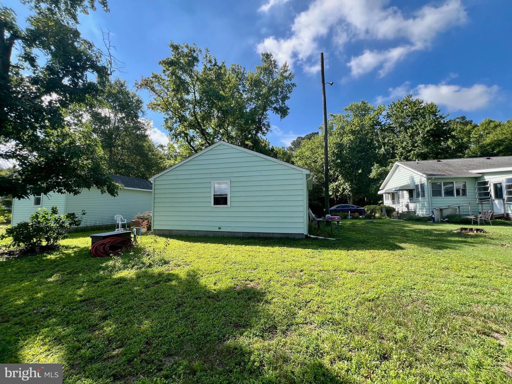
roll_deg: +0.6
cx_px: 256
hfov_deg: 106.2
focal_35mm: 13
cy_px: 192
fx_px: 192
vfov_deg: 89.9
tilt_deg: +4.0
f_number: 1.8
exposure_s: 1/664
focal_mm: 1.57
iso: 32
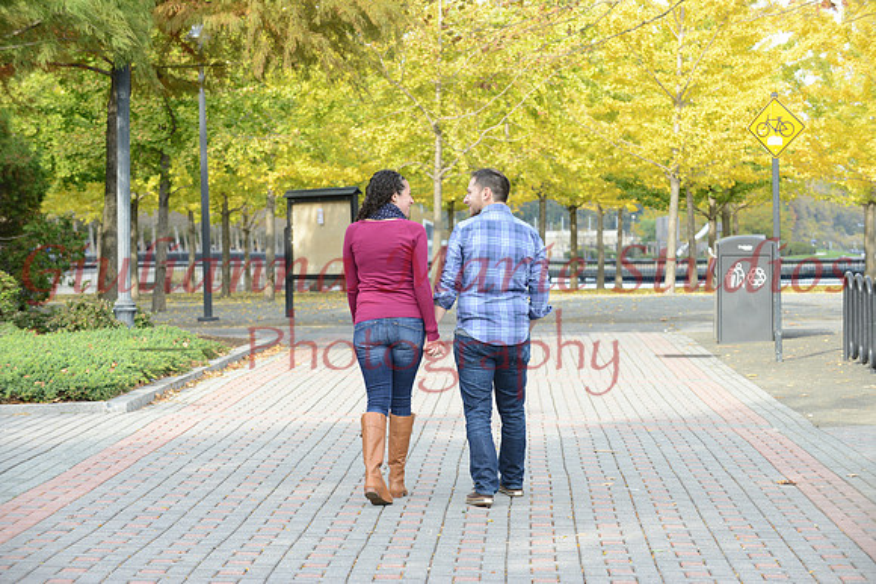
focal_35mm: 98
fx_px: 2385
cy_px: 292
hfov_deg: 20.8
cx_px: 438
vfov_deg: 14.0
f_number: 8
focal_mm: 98
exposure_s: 1/250
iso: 500
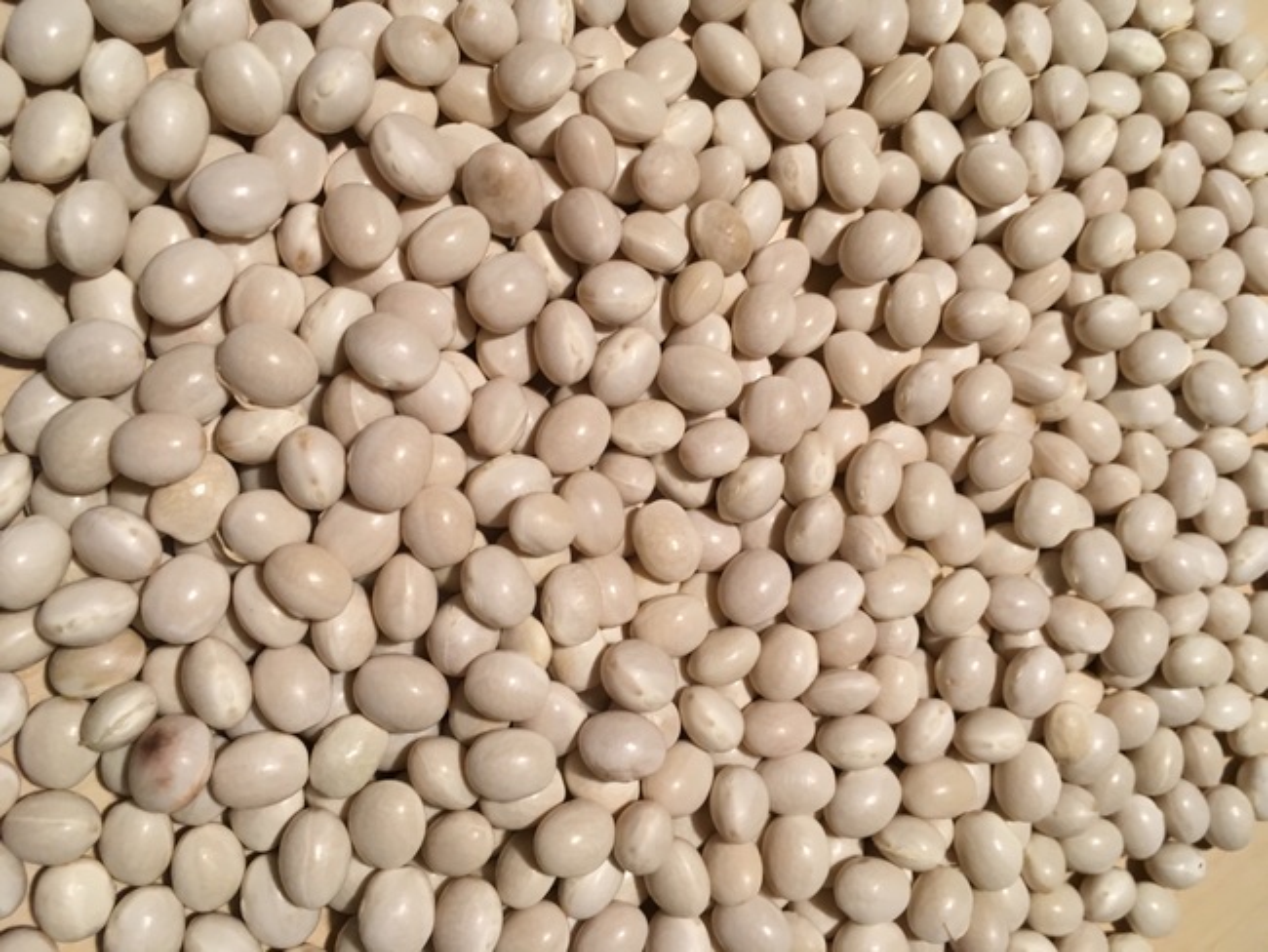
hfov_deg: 61.6
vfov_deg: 48.3
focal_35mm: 29
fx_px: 1063
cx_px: 634
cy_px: 476
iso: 80
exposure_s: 1/33
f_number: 2.2
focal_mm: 4.15
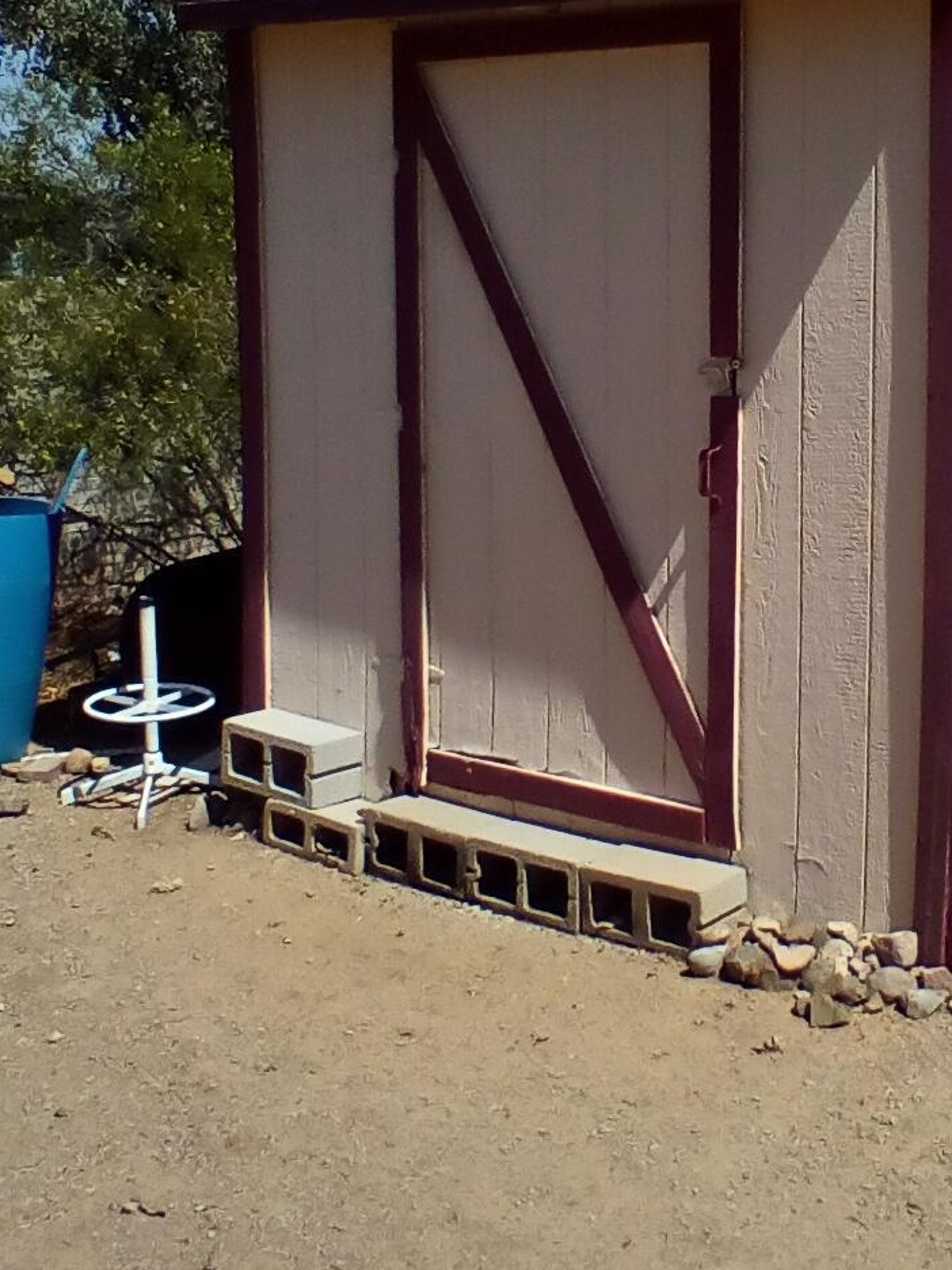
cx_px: 769
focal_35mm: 53
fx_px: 1943
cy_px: 480
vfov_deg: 36.0
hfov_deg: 27.0
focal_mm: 2.38
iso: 100
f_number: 2.4
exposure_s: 1/2639
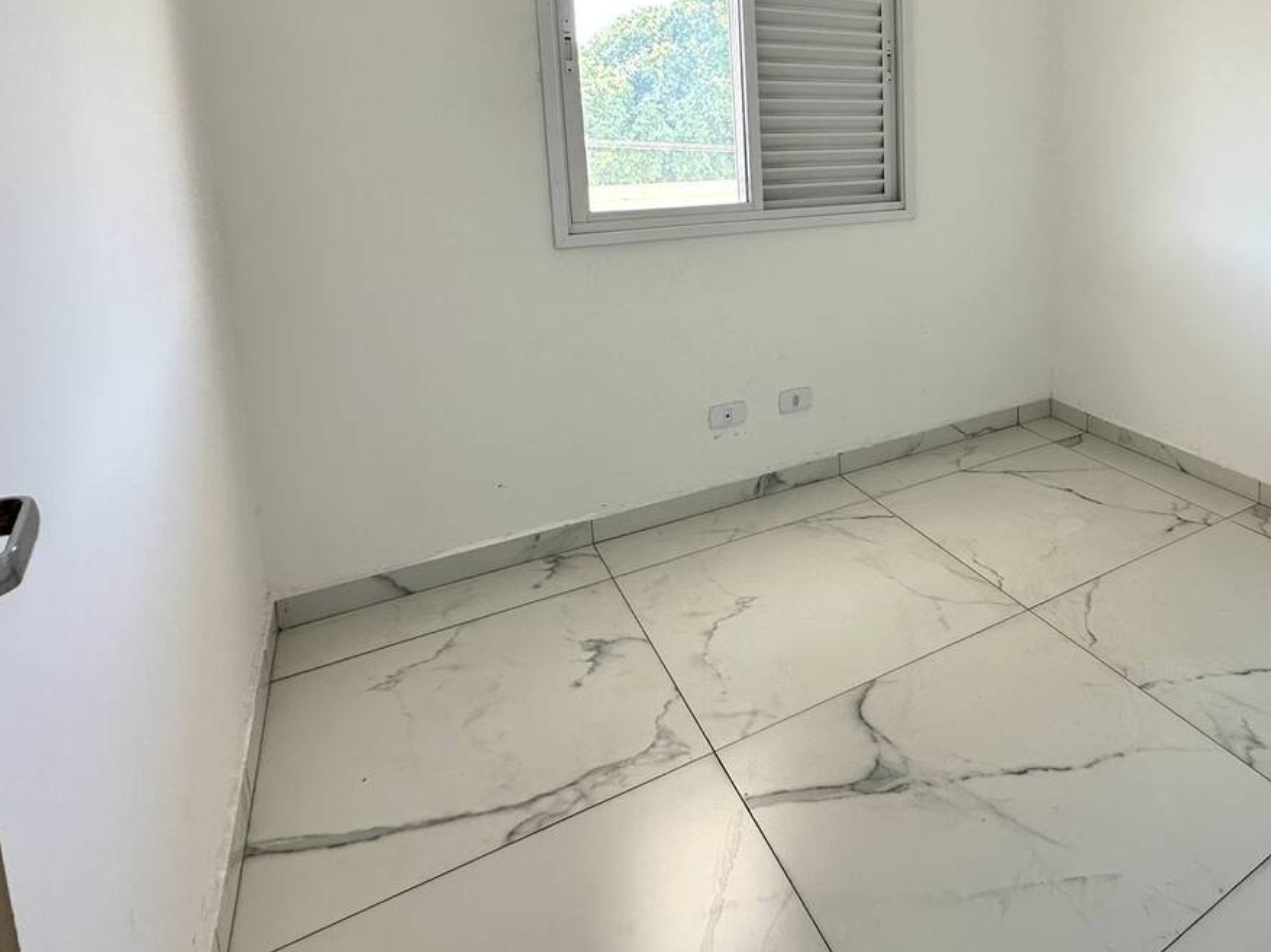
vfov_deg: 56.0
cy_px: 241
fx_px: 844
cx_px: 990
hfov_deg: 68.0
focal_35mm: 23
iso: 50
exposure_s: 1/99
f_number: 2.2
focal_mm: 2.22
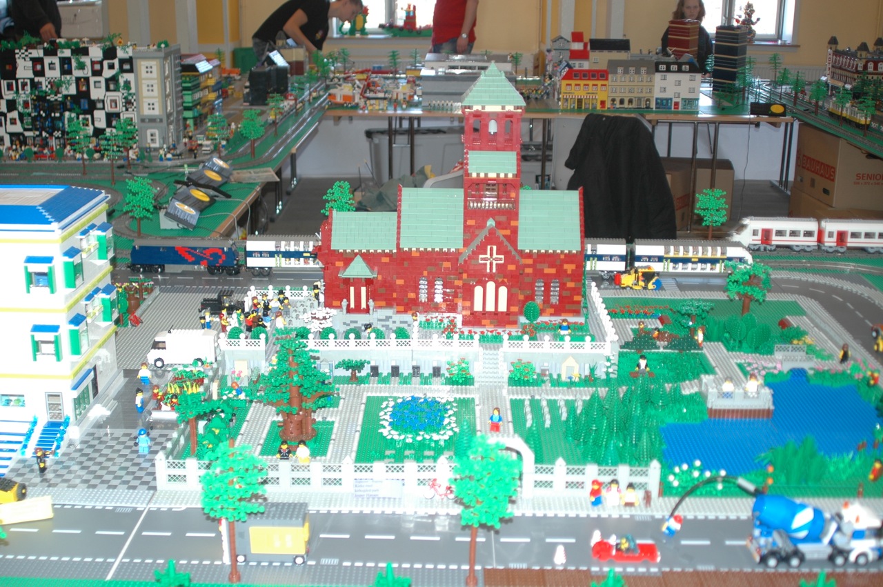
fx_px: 1029
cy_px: 294
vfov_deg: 31.8
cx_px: 442
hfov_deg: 46.4
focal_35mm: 42
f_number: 2.8
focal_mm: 28
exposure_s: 1/60
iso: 200
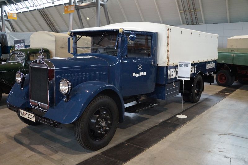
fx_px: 227
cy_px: 82
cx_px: 124
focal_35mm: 33
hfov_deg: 57.3
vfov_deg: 39.9
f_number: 3.5
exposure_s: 1/160
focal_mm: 22
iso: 3200
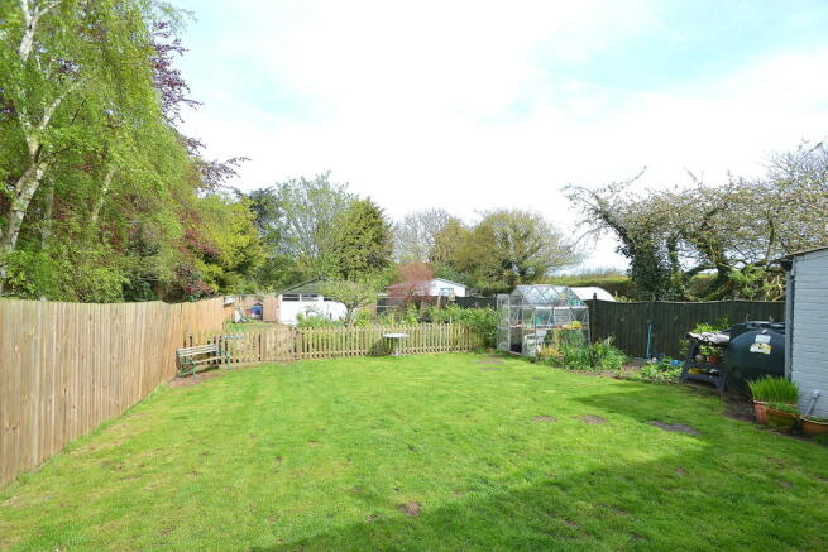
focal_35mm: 15
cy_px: 276
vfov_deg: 77.4
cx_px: 414
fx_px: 345
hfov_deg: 100.4
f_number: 6.3
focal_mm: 10
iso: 100
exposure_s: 1/160
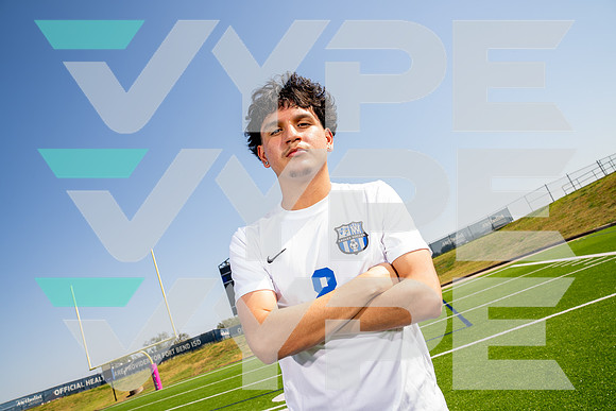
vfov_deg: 53.2
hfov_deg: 73.7
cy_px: 206
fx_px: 411
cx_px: 308
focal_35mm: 24
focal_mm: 24
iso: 50
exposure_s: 1/125
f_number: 7.1
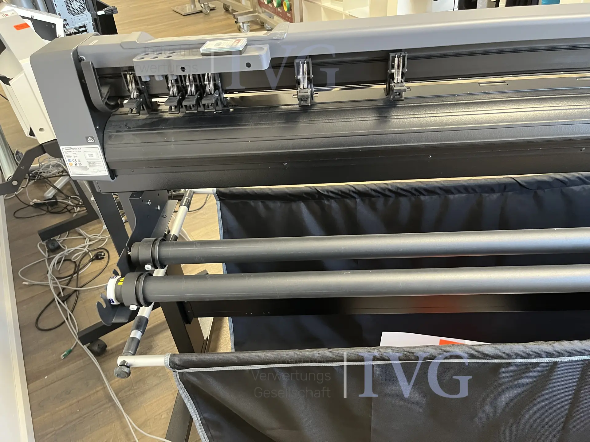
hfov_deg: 67.3
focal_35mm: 26
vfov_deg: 53.1
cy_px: 221
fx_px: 443
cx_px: 295
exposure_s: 1/50
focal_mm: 5.1
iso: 400
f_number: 1.6
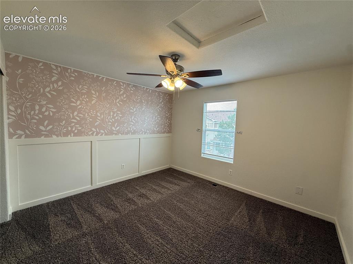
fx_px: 143
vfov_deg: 85.6
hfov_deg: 102.1
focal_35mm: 14
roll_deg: -2.1
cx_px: 176
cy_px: 132
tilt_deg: -2.8
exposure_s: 1/120
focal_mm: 2.22
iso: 125
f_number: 2.2
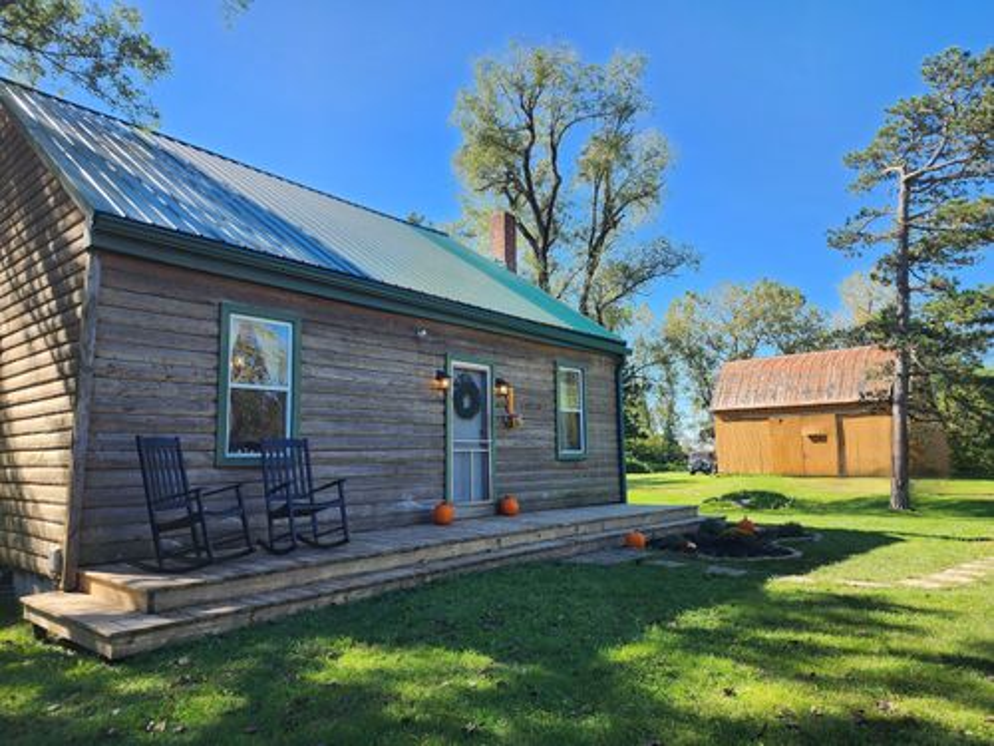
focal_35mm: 23
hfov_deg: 73.9
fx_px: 660
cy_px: 373
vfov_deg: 58.9
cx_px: 497
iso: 12
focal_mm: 6.4
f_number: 1.8
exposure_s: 1/333
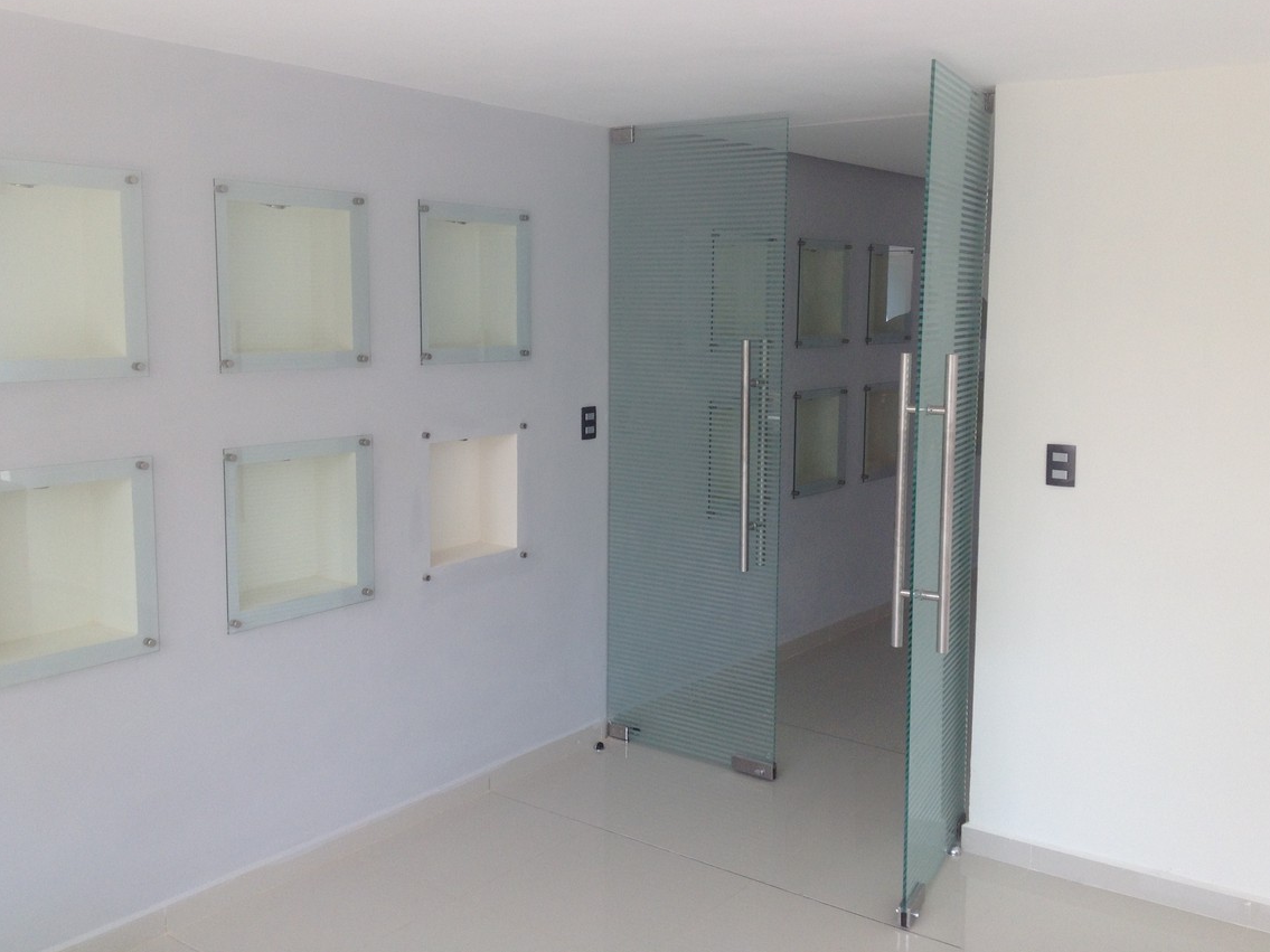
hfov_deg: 50.1
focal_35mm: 37
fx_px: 1357
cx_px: 651
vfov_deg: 38.6
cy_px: 452
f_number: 2.4
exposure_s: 1/174
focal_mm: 4.28
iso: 50
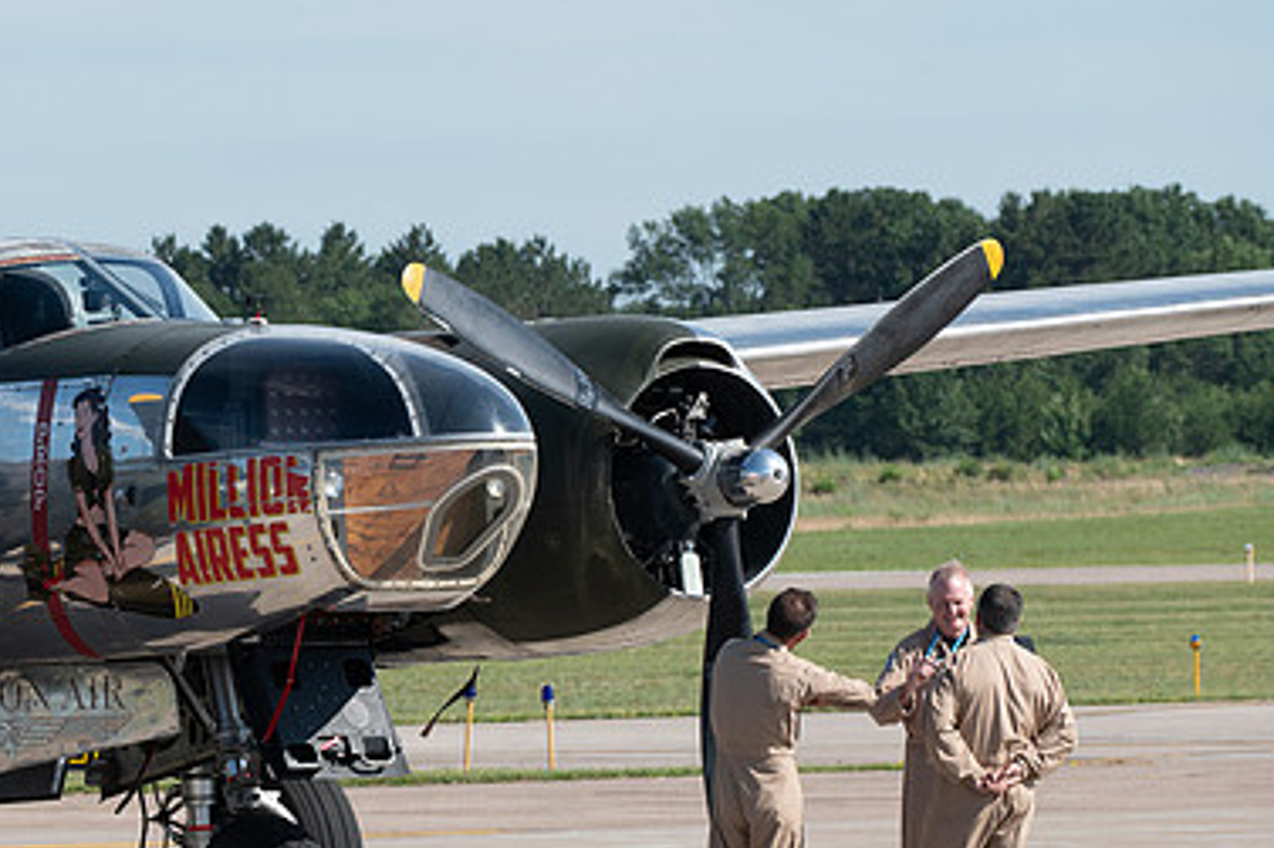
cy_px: 493
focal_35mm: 462
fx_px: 16342
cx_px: 358
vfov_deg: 3.0
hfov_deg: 4.5
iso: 640
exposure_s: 1/640
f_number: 13
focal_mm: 300
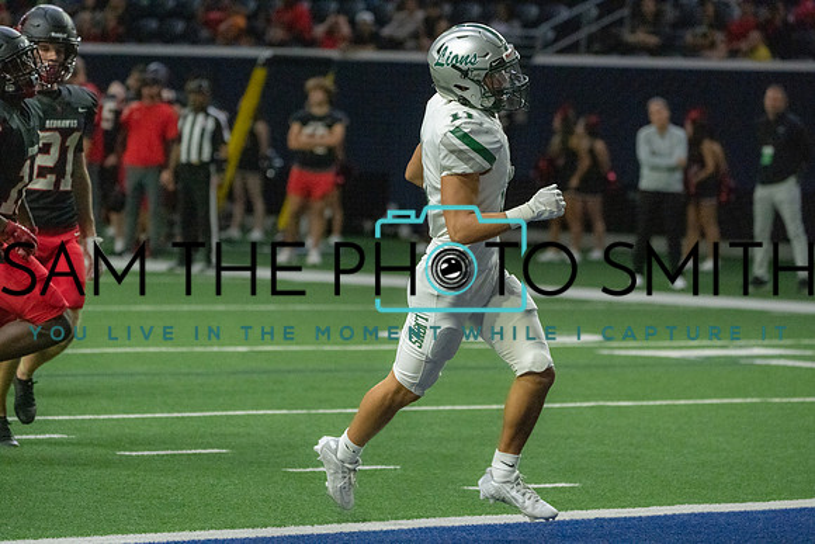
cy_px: 272
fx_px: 5004
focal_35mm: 221
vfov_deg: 6.2
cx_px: 408
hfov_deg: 9.3
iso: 12800
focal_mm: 221
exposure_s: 1/1250
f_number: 5.6
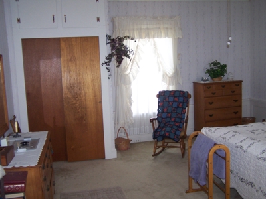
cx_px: 133
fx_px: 292
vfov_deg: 37.7
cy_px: 100
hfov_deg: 49.0
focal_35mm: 38
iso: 140
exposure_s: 1/60
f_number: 2.8
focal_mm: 6.3
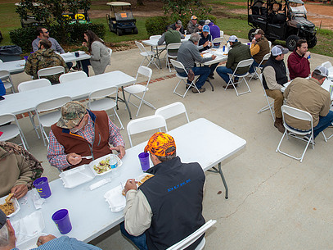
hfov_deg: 65.3
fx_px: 250
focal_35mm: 26
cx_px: 225
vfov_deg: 52.9
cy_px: 107
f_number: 6.3
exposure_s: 1/250
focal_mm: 19
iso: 200
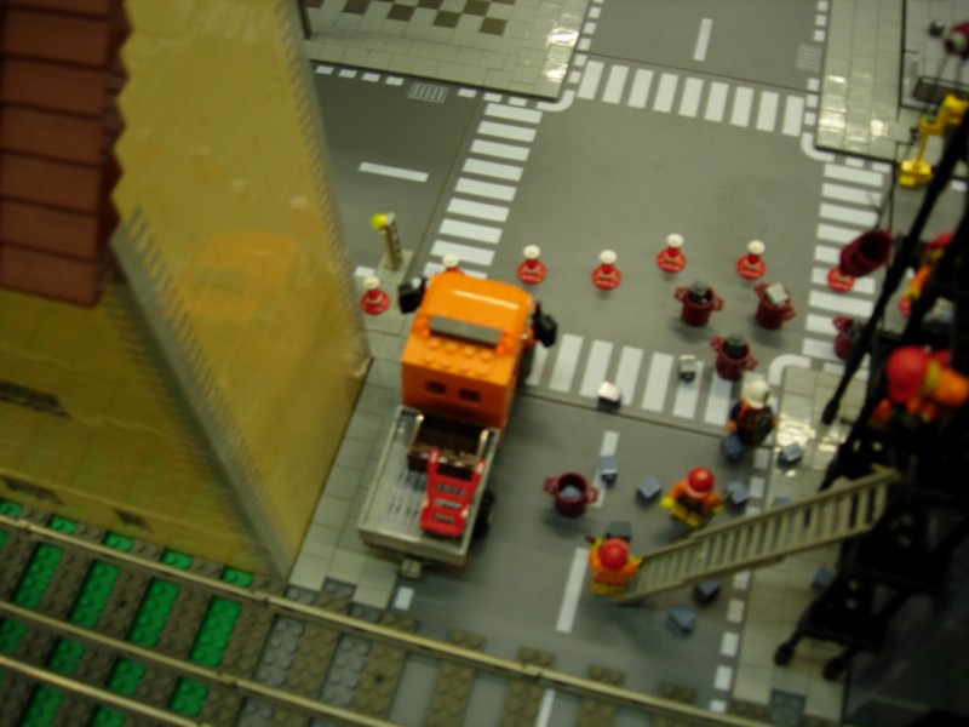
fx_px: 1064
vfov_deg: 37.7
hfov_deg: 49.0
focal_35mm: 38
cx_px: 484
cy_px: 364
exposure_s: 1/5
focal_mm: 7.8
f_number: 2.8
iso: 64
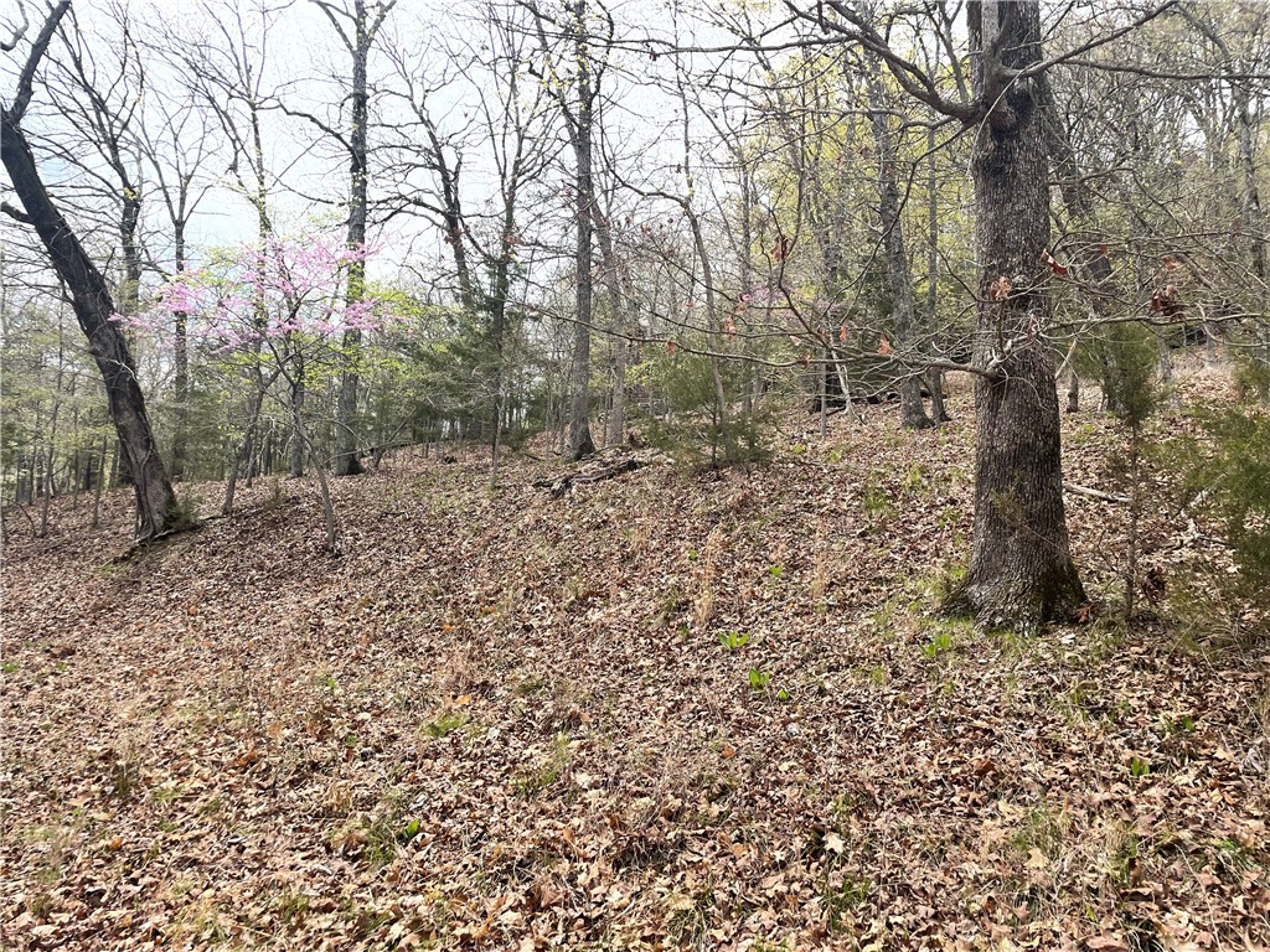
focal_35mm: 26
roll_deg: -4.4
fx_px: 954
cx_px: 635
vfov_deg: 53.1
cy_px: 476
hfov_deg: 67.3
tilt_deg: +7.3
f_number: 1.6
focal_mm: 4.2
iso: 32
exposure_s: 1/1401
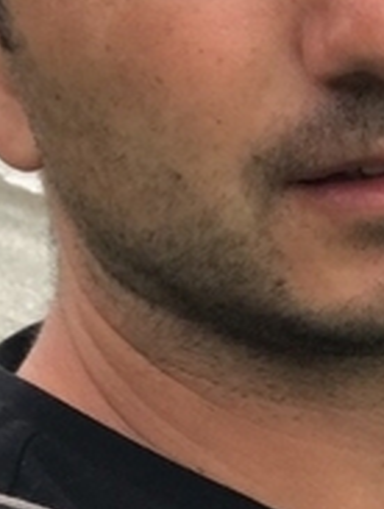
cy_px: 214
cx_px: 648
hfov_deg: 10.1
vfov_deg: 14.1
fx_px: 2064
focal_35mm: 140
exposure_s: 1/192
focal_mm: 2.87
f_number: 2.2
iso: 25
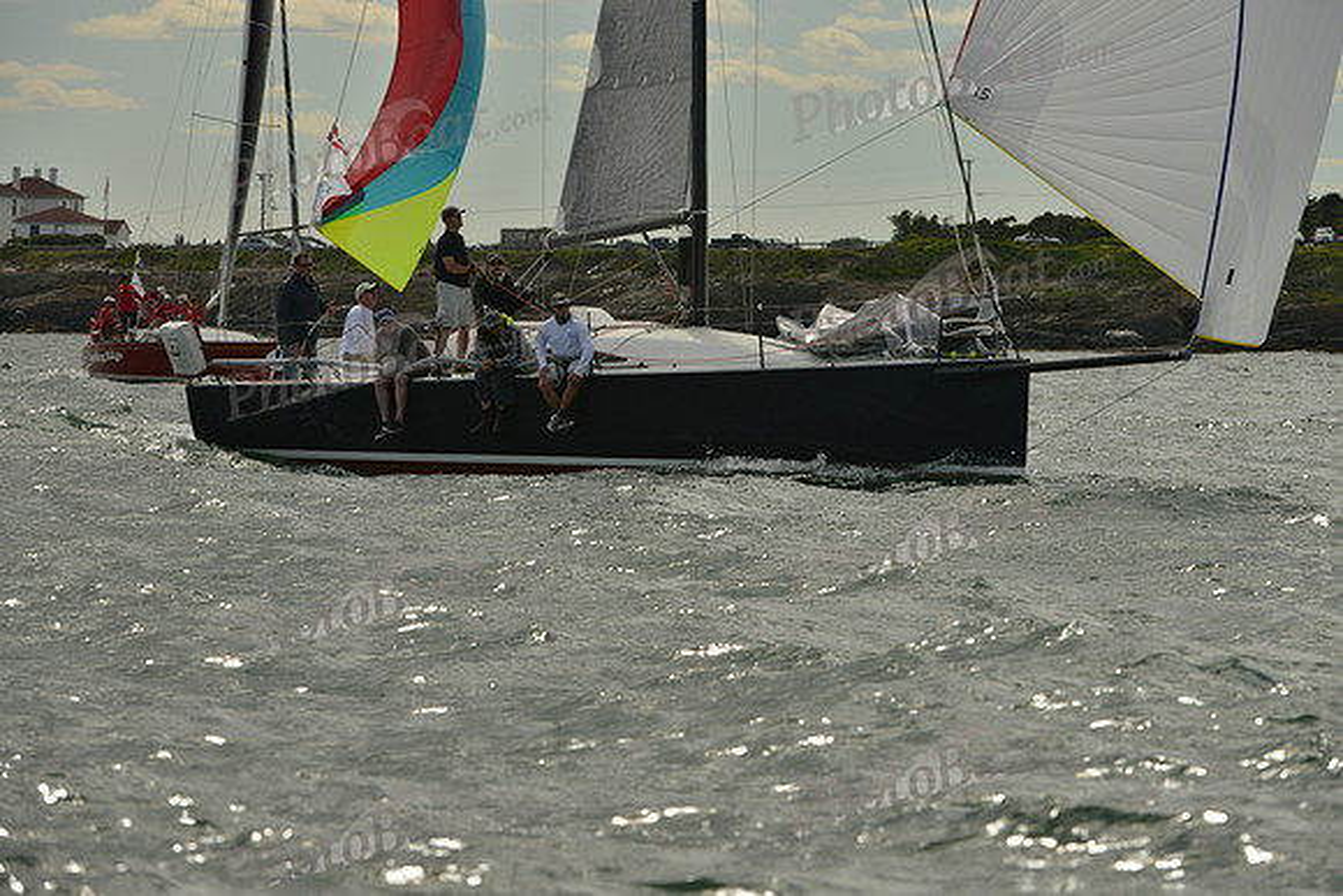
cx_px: 672
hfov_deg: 7.9
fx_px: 9701
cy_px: 448
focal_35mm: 260
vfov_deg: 5.3
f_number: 9
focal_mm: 260
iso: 400
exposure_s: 1/1250
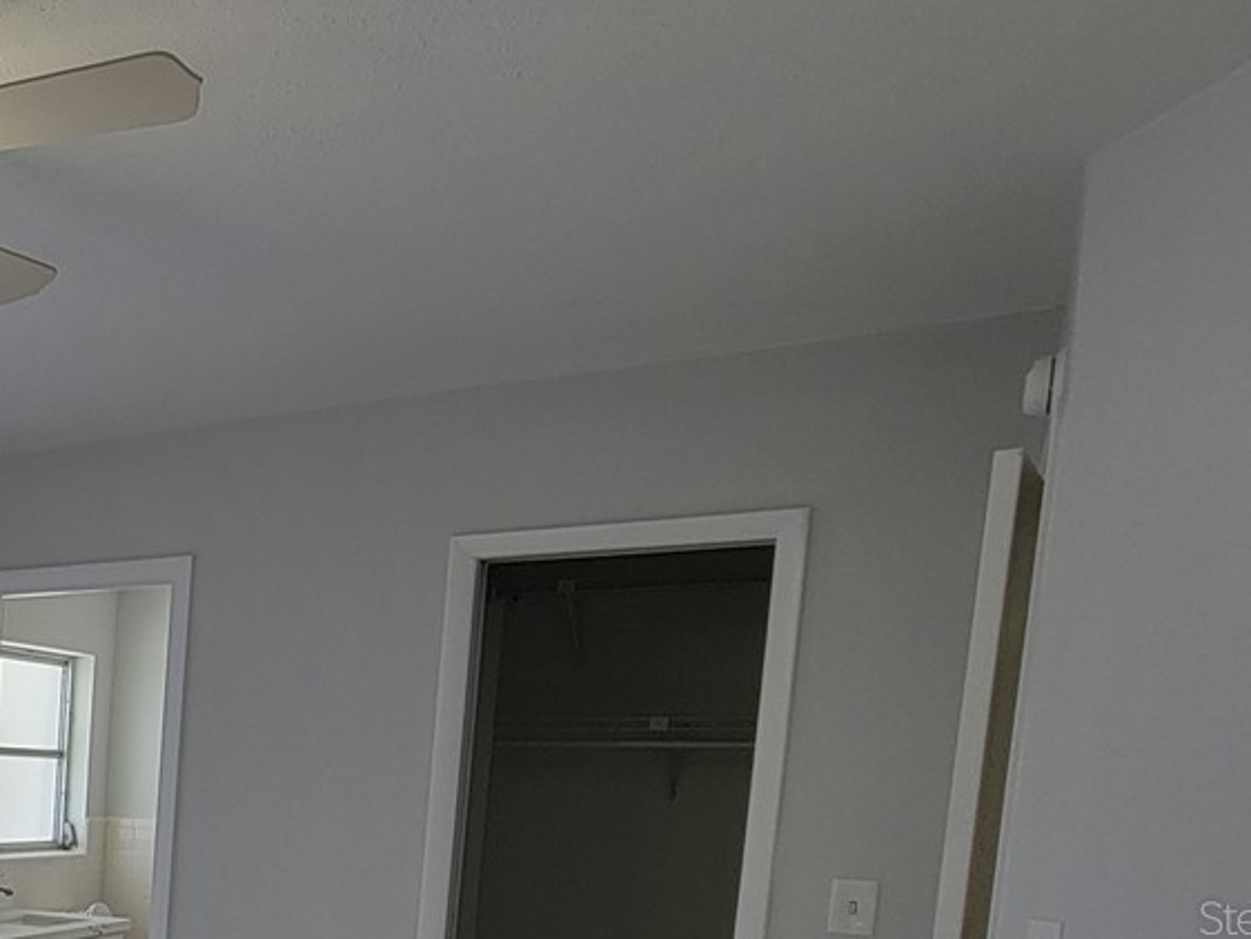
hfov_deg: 35.0
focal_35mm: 37
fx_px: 1338
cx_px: -372
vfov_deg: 35.4
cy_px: 917
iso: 64
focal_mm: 2.2
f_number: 2.2
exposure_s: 1/120
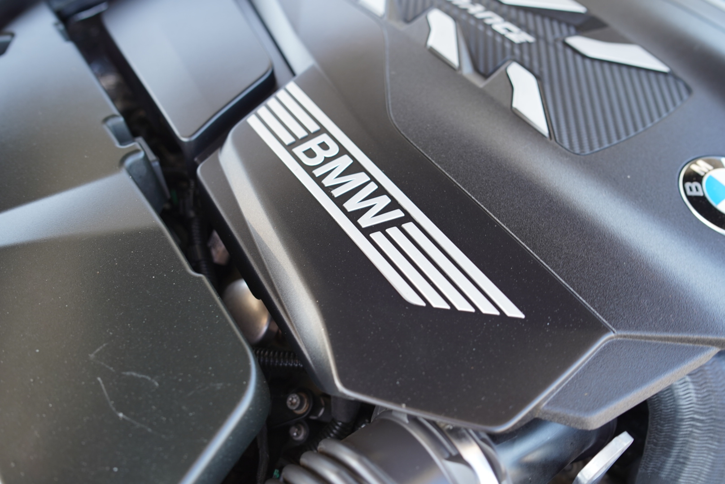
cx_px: 362
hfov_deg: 54.4
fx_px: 705
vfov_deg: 37.9
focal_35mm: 35
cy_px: 242
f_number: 4
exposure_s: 1/60
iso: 200
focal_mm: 35
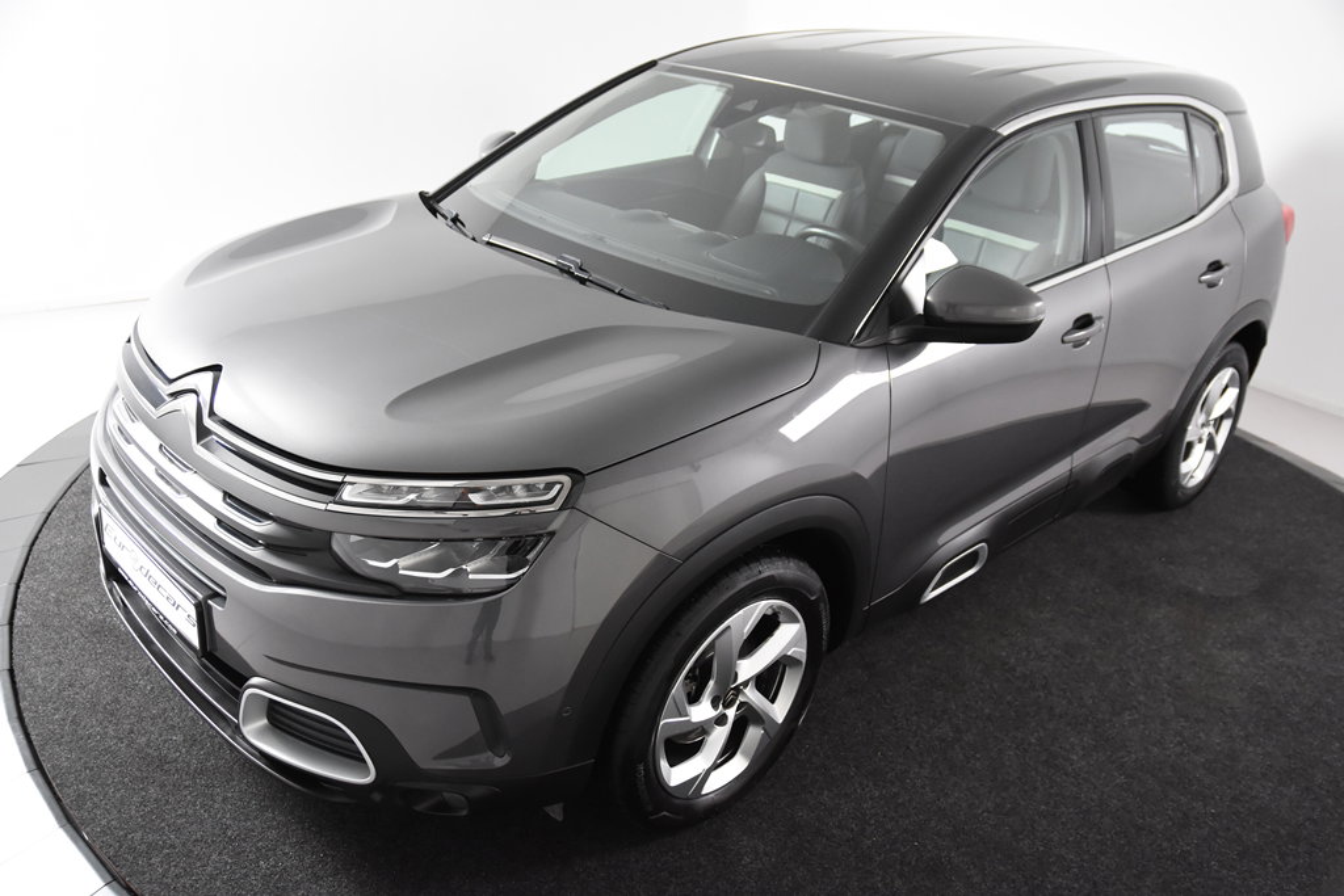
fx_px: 1120
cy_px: 448
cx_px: 672
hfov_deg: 61.9
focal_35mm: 30
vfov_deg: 43.6
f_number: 3.5
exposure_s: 1/50
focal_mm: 20
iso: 1600
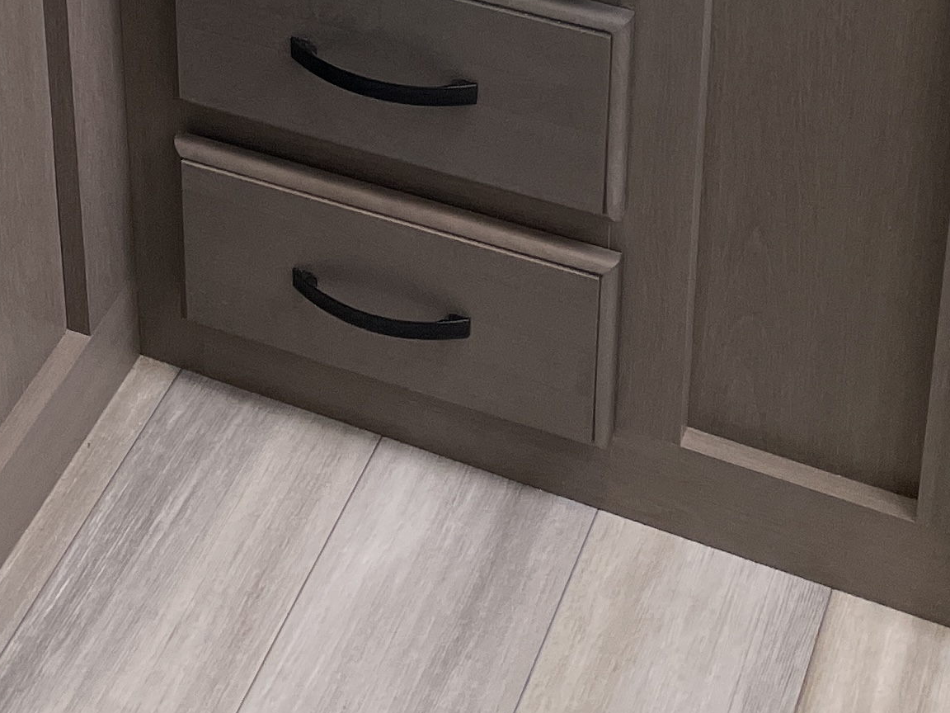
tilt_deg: -23.4
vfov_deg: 14.9
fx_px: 2497
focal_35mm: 91
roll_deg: +1.2
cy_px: -399
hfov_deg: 21.2
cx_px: 173
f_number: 1.6
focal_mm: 4.2
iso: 64
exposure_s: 1/121
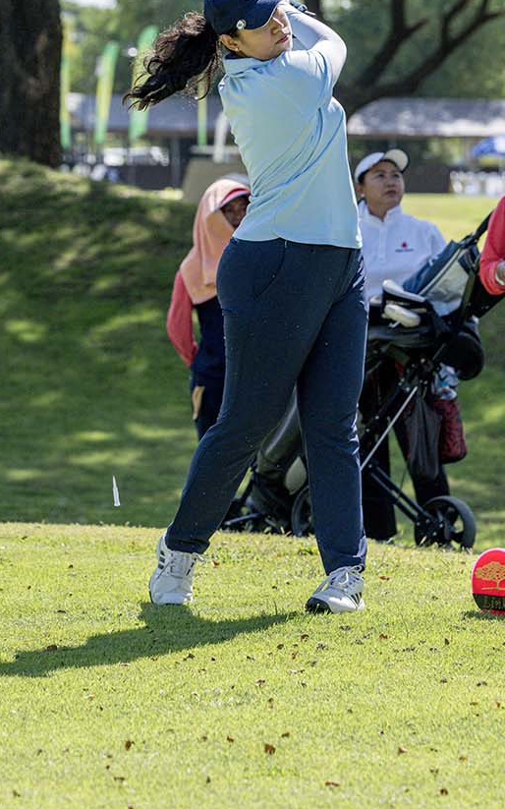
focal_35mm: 182
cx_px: 238
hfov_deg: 7.2
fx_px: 4010
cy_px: 159
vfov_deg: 11.5
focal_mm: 102
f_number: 4.5
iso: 1250
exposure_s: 1/5000
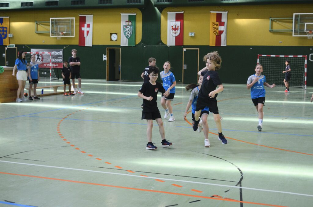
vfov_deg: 26.4
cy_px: 104
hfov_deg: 39.0
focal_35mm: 51
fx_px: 442
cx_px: 156
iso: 900
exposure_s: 1/500
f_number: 5
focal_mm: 34
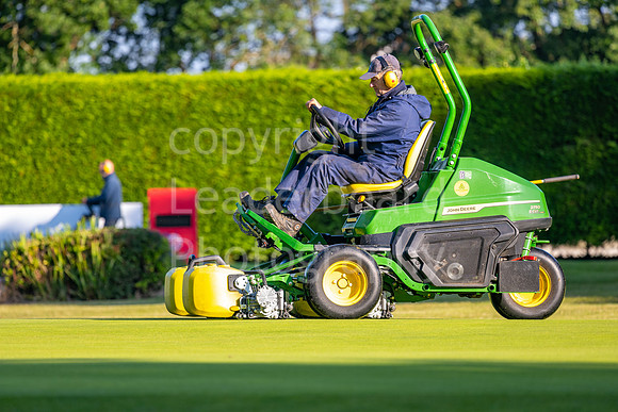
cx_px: 309
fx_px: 5151
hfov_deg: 6.9
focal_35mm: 300
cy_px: 206
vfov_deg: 4.6
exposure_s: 1/320
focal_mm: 300
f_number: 5
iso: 200
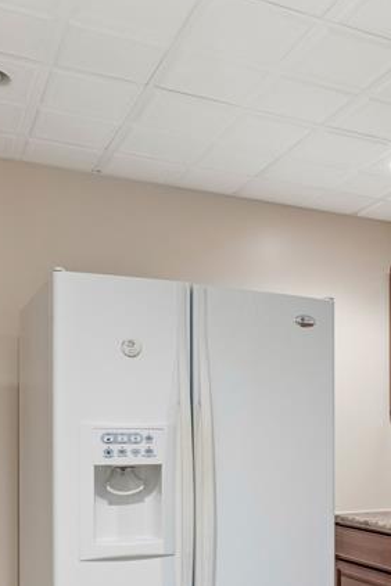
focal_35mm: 46
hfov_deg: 28.1
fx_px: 749
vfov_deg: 41.2
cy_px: 456
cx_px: 358
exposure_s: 1
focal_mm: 12.6
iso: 800
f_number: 7.1
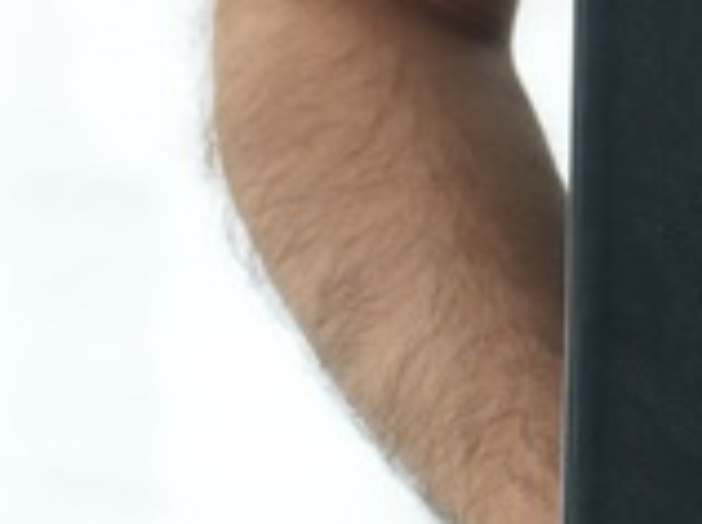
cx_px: 2222
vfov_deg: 4.4
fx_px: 6642
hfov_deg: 5.6
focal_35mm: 328
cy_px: -659
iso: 200
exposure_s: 1/125
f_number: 2.8
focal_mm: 42
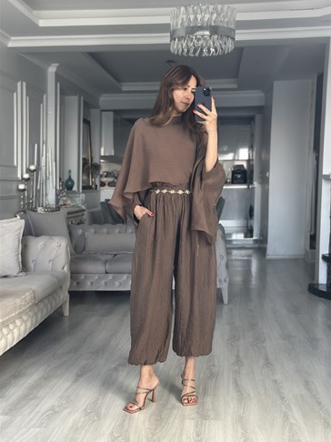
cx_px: 172
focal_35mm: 50
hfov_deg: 29.1
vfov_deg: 38.2
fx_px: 638
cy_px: 218
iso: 200
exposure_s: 1/60
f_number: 1.78
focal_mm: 6.86
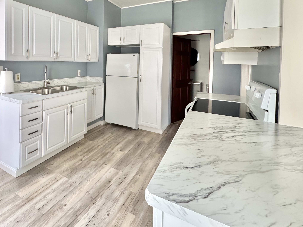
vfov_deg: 63.3
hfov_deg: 79.8
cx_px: 108
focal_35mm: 20
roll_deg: -0.5
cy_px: 66
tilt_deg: -2.2
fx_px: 175
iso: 320
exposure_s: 1/74
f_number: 2.2
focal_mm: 2.22
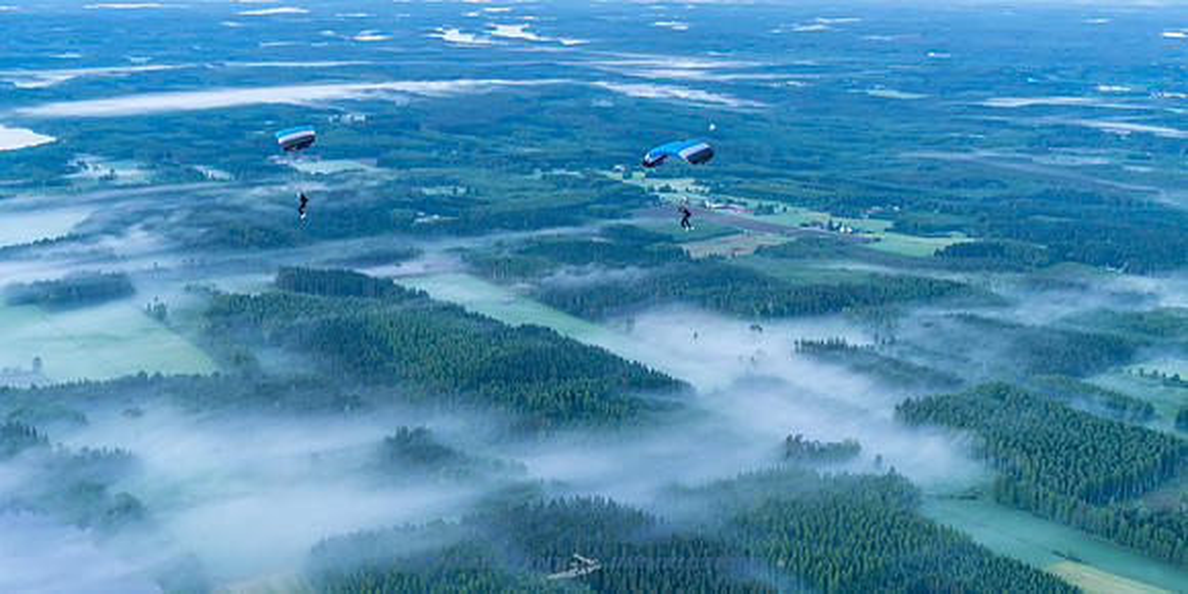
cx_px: 609
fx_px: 1555
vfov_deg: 21.6
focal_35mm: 51
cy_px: 303
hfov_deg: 41.8
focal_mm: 46
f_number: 2.8
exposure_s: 1/2000
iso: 1000
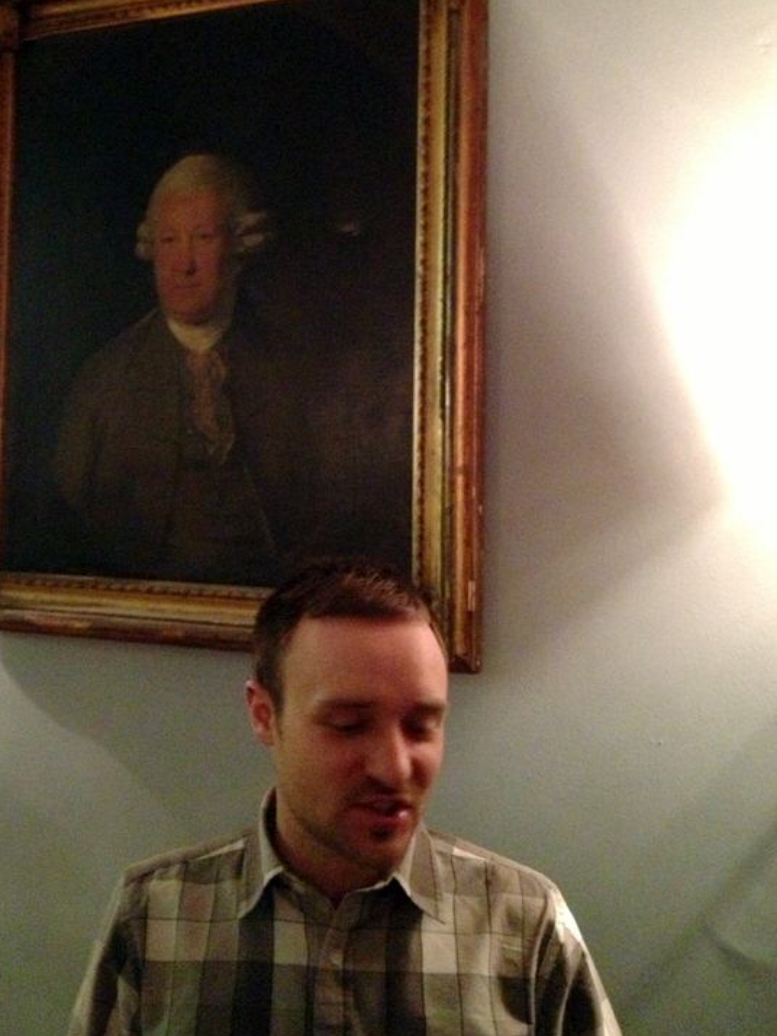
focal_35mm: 47
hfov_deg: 30.7
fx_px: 1407
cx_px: 278
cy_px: 369
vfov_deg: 40.1
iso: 800
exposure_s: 1/15
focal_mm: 4.28
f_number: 2.4
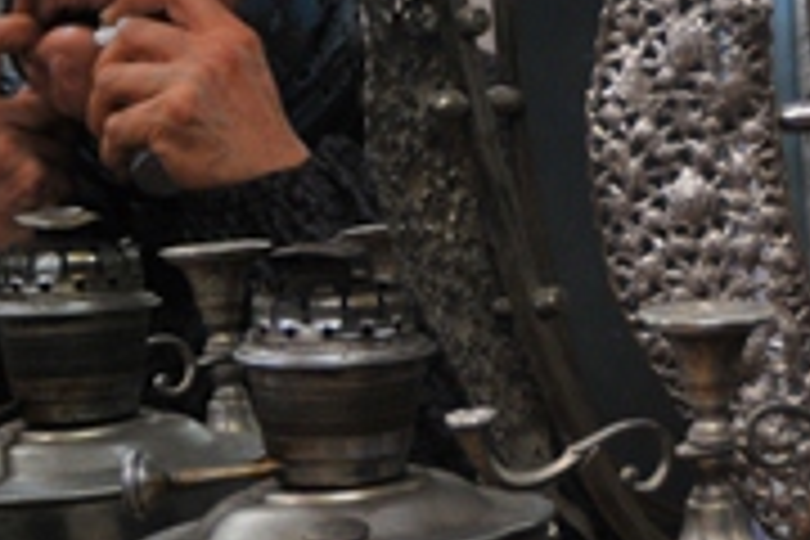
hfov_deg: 10.8
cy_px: 173
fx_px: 4216
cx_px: 875
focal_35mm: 187
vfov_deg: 7.3
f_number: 4.5
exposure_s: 1/50
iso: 400
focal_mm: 45
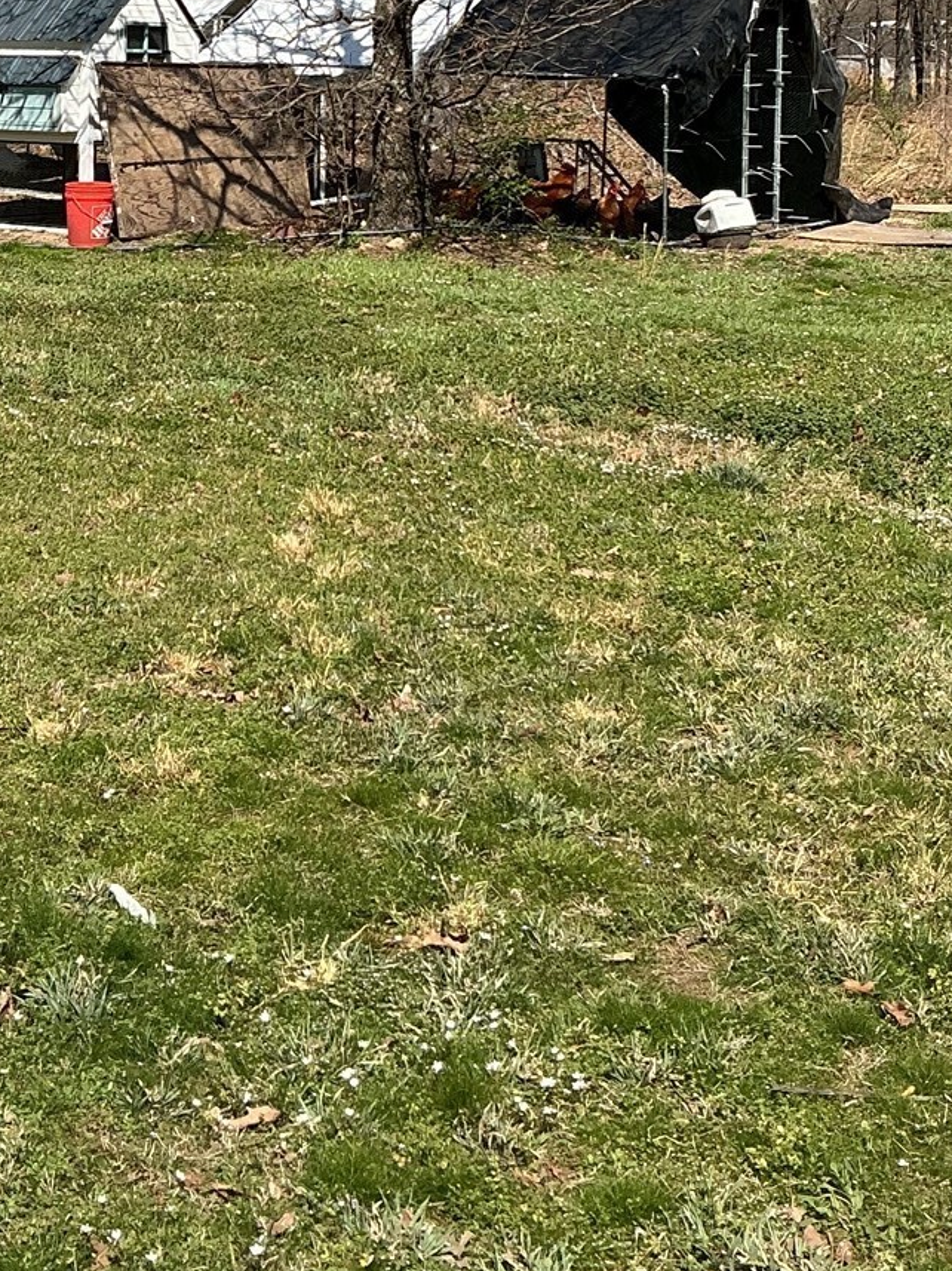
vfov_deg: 28.4
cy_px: 71
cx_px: 280
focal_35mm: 65
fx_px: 2385
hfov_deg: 22.4
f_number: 1.8
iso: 25
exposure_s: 1/1675
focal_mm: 3
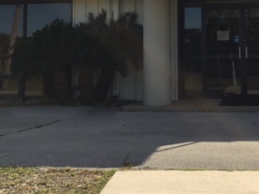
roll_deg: -0.3
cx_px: 197
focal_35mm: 65
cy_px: 11
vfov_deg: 21.9
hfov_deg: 29.3
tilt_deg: +5.3
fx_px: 486
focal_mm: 4.15
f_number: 2.2
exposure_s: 1/1980
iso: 32
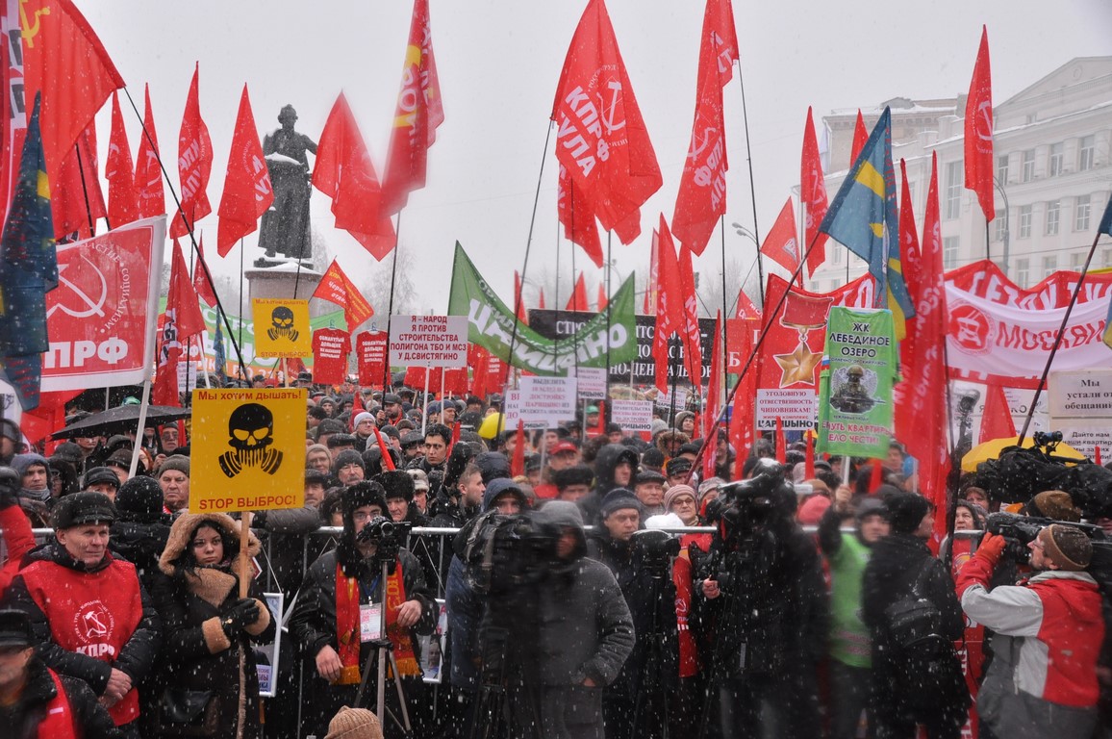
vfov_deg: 34.1
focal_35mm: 39
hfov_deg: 49.6
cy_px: 370
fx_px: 1203
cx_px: 556
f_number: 8
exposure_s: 1/250
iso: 800
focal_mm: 26
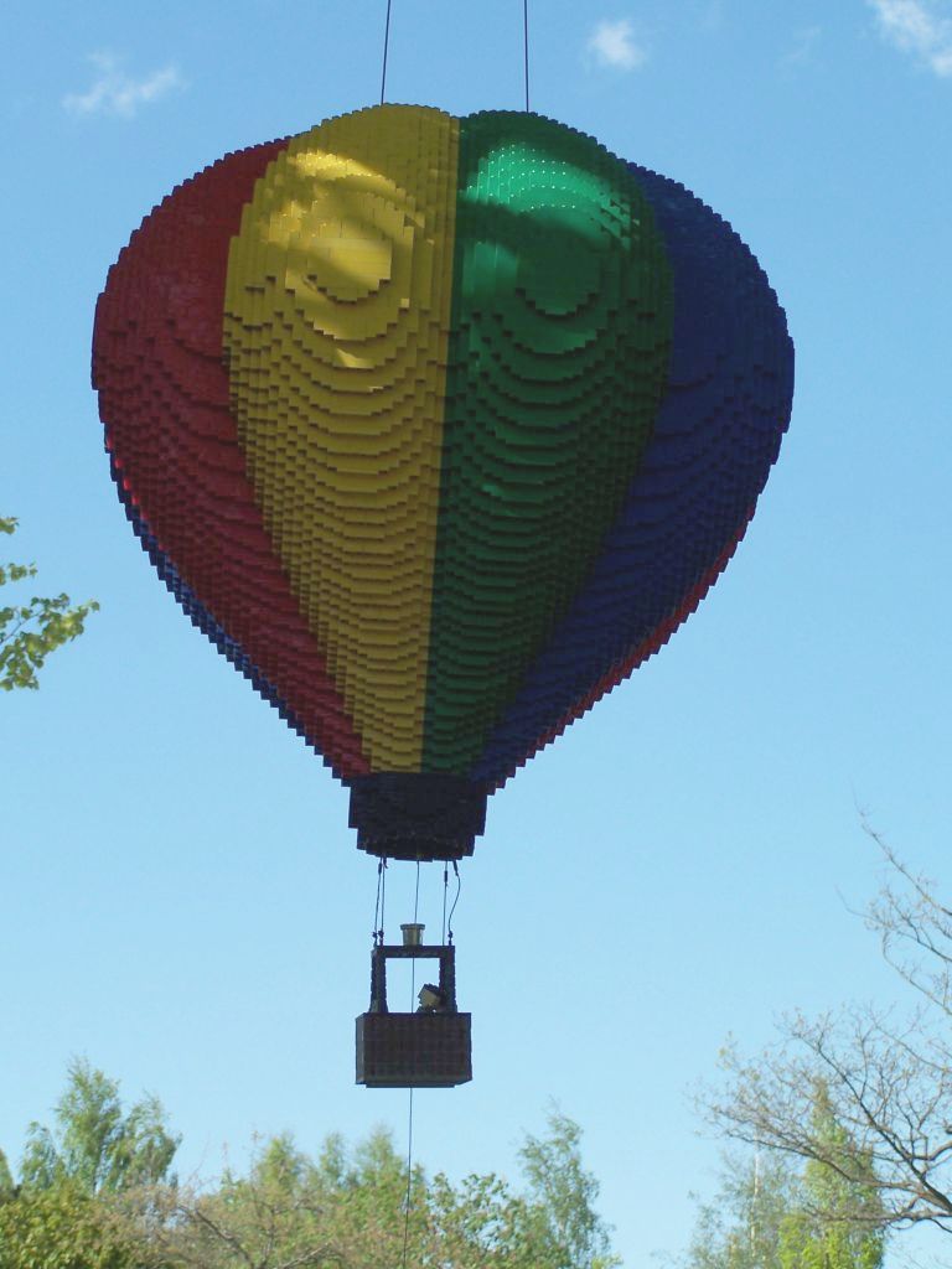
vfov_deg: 23.8
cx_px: 476
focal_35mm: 82
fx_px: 3007
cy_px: 634
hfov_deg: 18.0
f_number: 3.2
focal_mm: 13.7
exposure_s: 1/1000
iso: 80
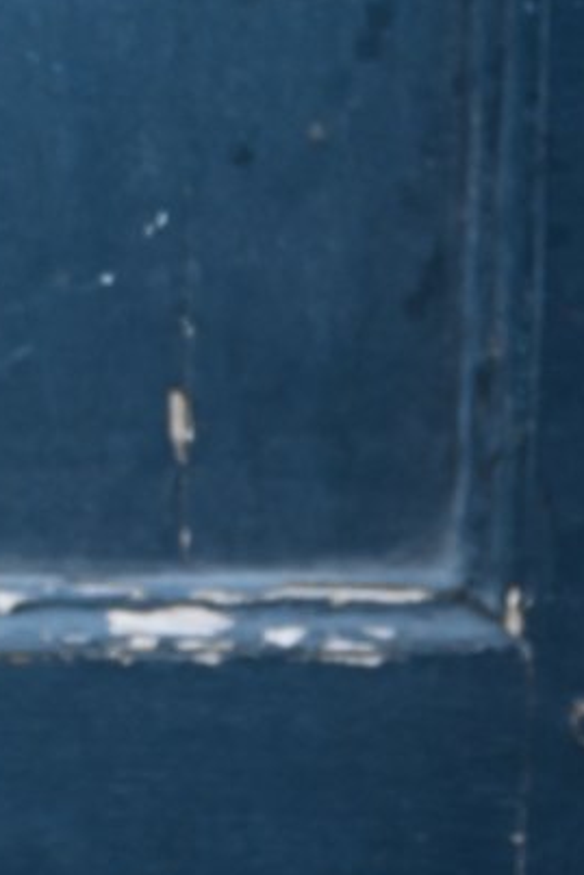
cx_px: -169
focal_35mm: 236
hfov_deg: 5.8
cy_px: 321
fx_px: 5749
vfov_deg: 8.7
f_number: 4.8
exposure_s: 1/250
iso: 400
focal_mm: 53
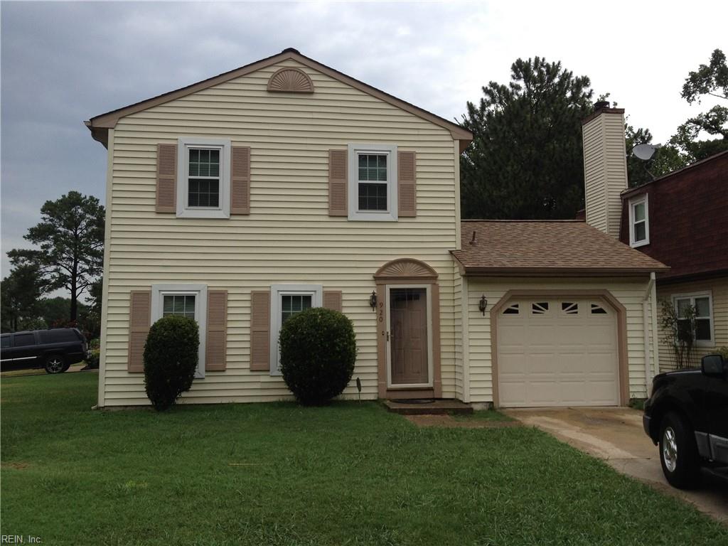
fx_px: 736
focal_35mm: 35
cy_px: 273
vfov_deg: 40.7
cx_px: 364
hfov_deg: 52.6
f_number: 2.4
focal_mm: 4.28
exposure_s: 1/1284
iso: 64
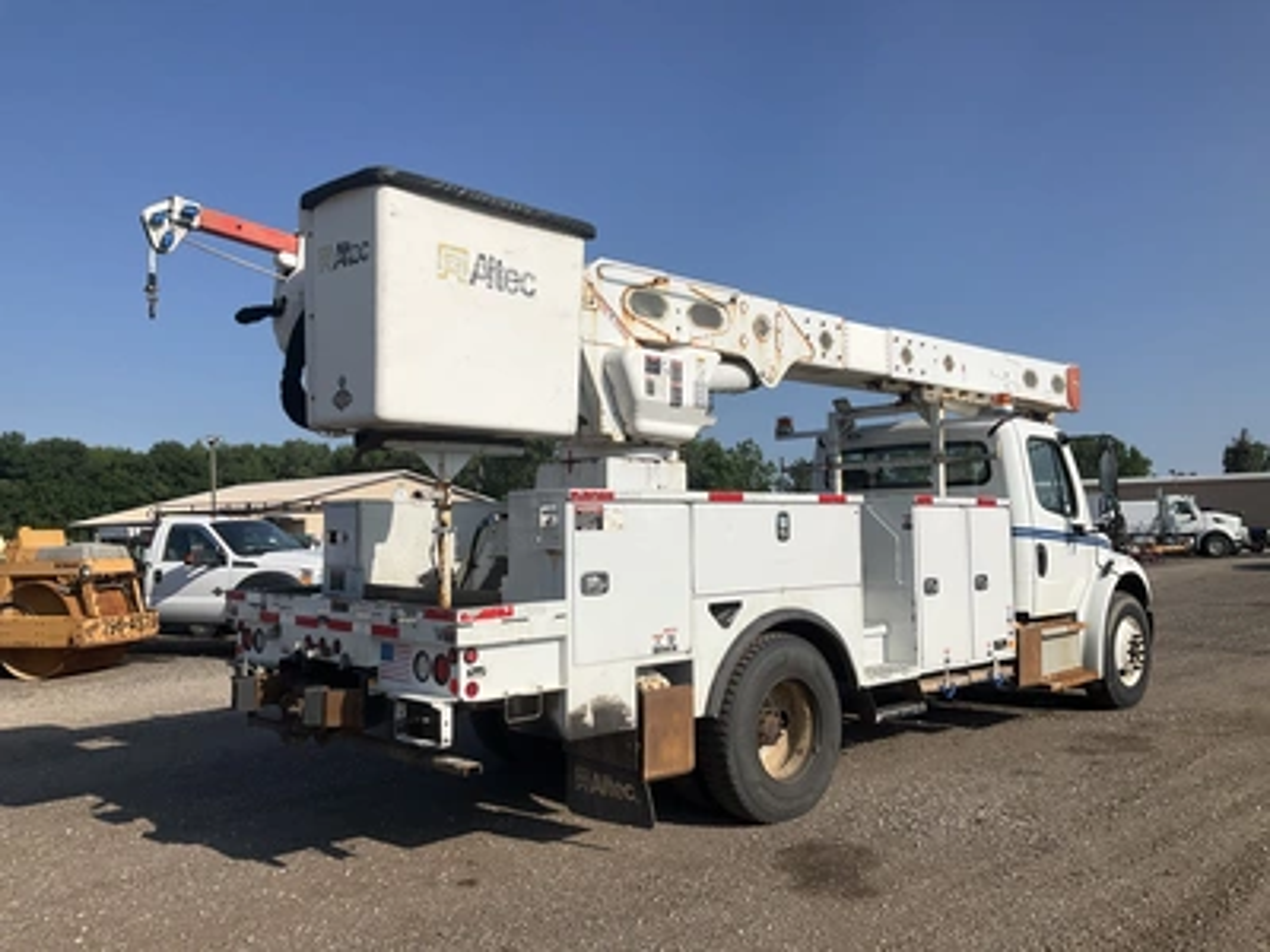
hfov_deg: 61.7
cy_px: 476
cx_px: 635
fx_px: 1064
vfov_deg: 48.2
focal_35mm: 29
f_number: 1.8
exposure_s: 1/4065
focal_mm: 3
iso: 25
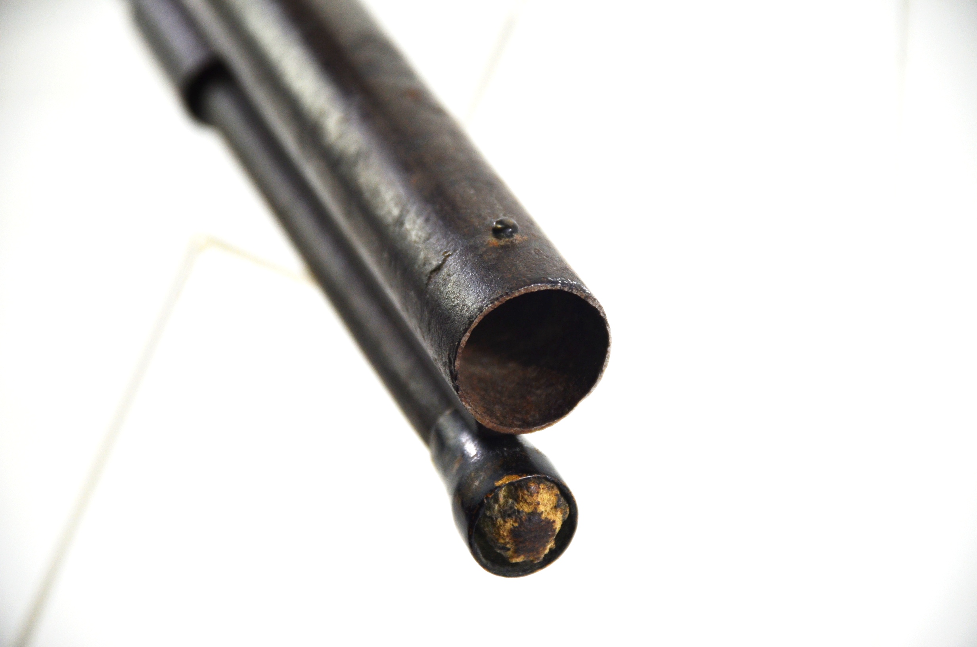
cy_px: 324
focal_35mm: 202
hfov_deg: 10.2
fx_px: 5484
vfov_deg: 6.8
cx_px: 488
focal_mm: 135
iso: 560
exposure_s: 1/250
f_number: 5.6
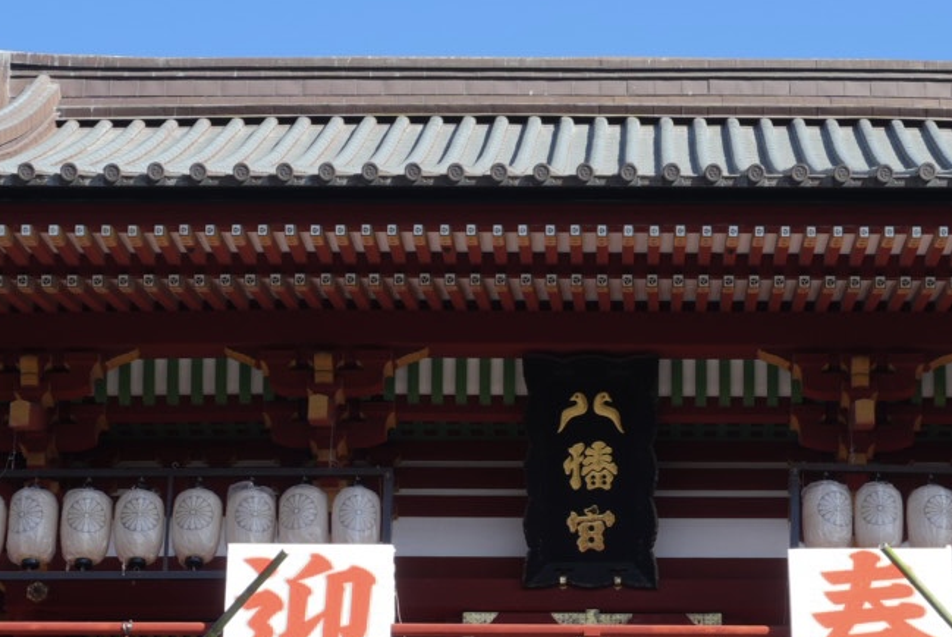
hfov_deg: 29.5
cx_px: 604
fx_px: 1800
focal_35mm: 68
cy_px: 406
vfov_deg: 20.0
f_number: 10
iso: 100
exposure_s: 1/80
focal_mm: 32
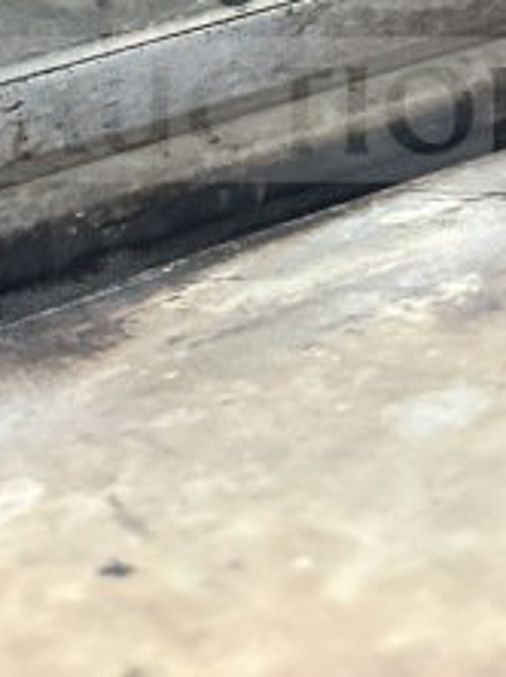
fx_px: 1718
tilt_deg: -25.2
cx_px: 323
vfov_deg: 21.2
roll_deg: +2.0
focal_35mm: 88
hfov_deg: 16.7
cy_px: -59
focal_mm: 6.86
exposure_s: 1/60
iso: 1000
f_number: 1.78
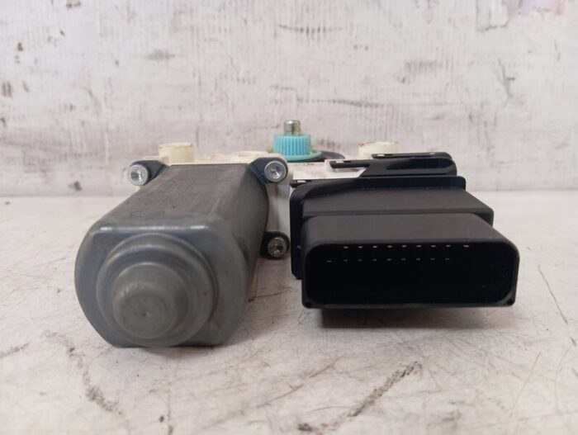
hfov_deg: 63.4
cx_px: 289
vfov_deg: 49.9
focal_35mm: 28
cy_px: 218
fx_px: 468
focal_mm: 4.22
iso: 357
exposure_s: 1/33.3
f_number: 1.8
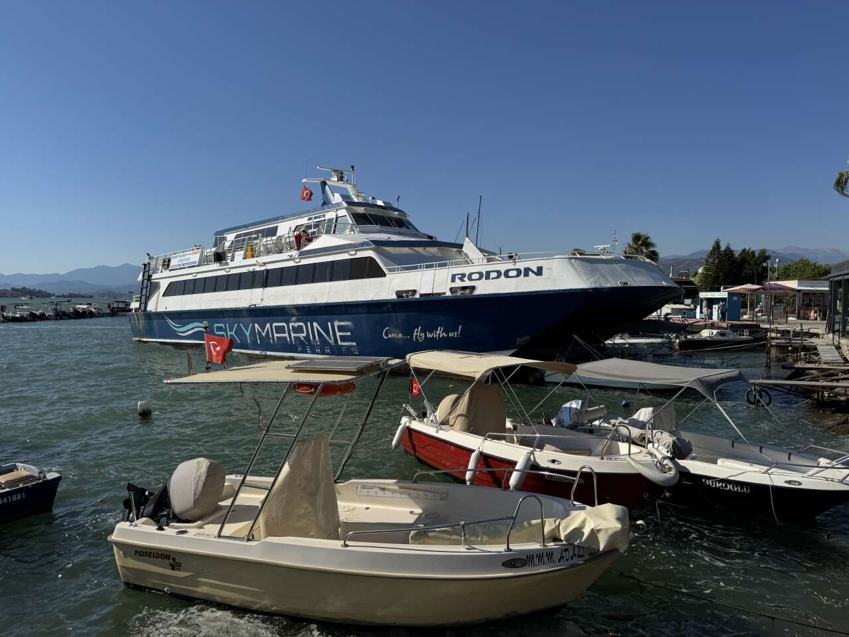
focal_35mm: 24
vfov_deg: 56.8
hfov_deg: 71.6
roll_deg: -0.5
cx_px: 424
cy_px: 318
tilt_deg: -2.1
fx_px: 589
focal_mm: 6.76
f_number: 1.78
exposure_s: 1/7937
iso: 80
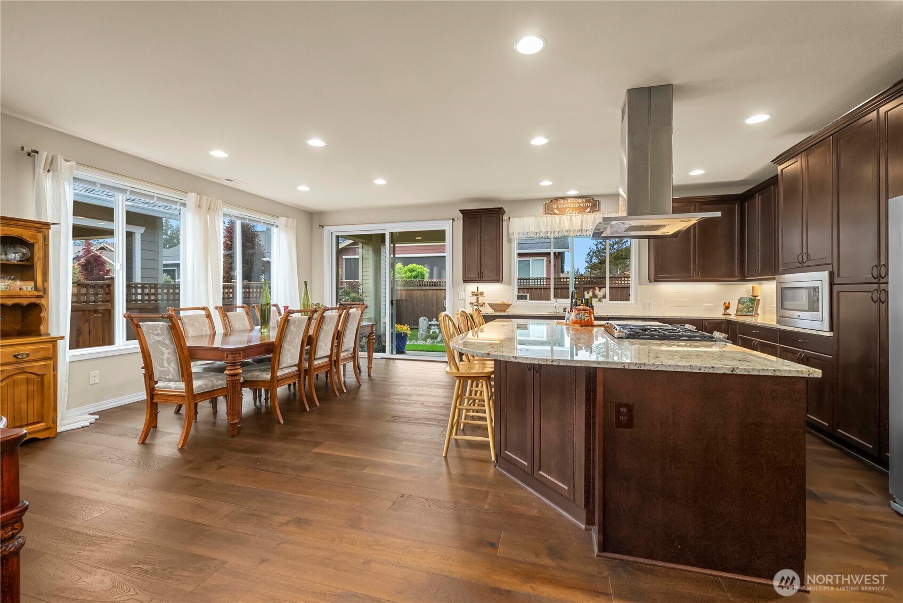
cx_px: 452
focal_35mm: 14
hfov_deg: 104.2
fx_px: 351
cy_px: 302
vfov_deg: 81.3
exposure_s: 1/25
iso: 1000
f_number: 7.1
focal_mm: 14
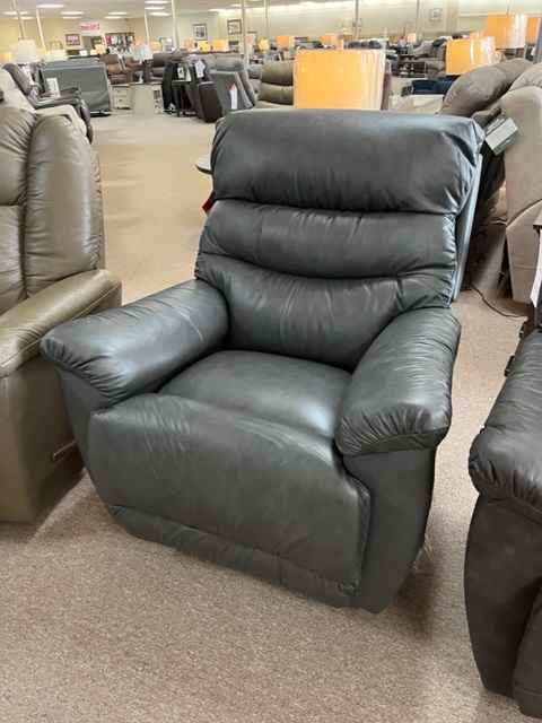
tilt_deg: -28.1
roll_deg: -1.9
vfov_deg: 67.3
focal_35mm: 26
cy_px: 362
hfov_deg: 53.1
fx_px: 543
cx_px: 271
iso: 500
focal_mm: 5.1
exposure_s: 1/60
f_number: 1.6
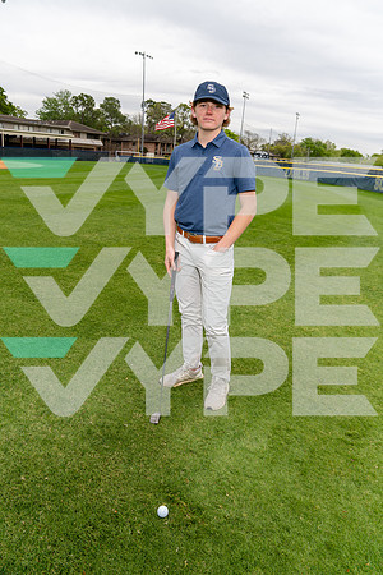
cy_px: 288
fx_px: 383
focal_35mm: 24
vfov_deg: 73.7
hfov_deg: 53.1
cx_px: 192
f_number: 5.6
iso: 100
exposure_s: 1/250
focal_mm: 24
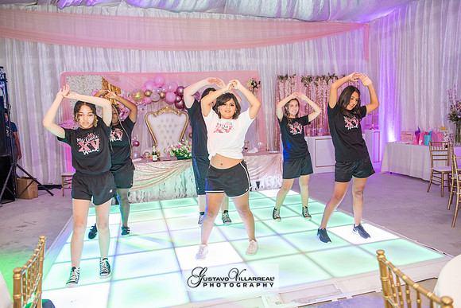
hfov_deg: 67.4
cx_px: 230
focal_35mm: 27
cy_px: 154
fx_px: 346
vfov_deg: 48.0
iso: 1250
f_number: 4
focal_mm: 27
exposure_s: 1/60
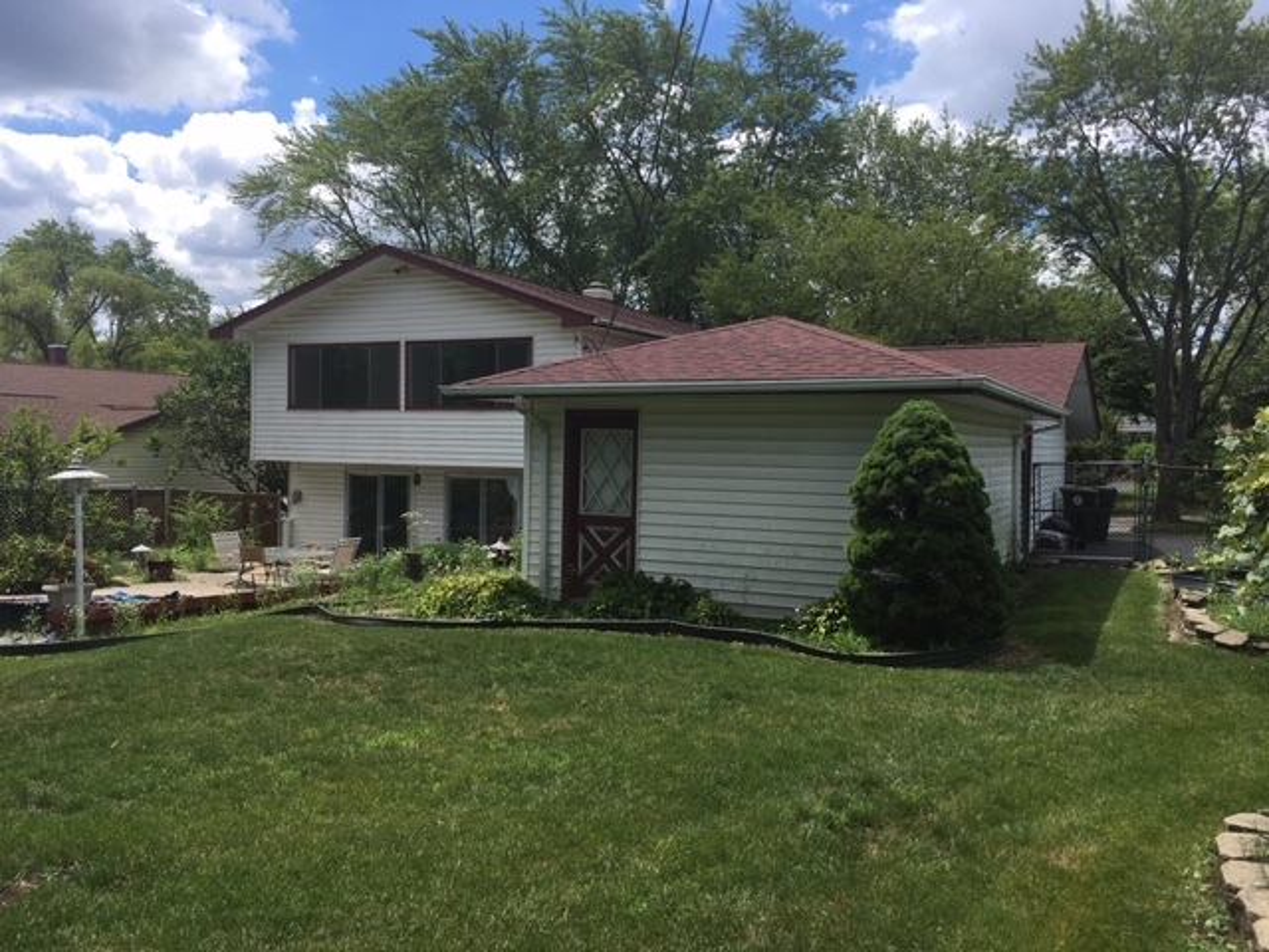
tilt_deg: -0.2
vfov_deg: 48.2
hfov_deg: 61.7
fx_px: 1063
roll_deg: -1.6
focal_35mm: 29
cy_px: 476
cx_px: 634
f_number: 2.2
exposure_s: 1/1166
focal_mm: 4.15
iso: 25
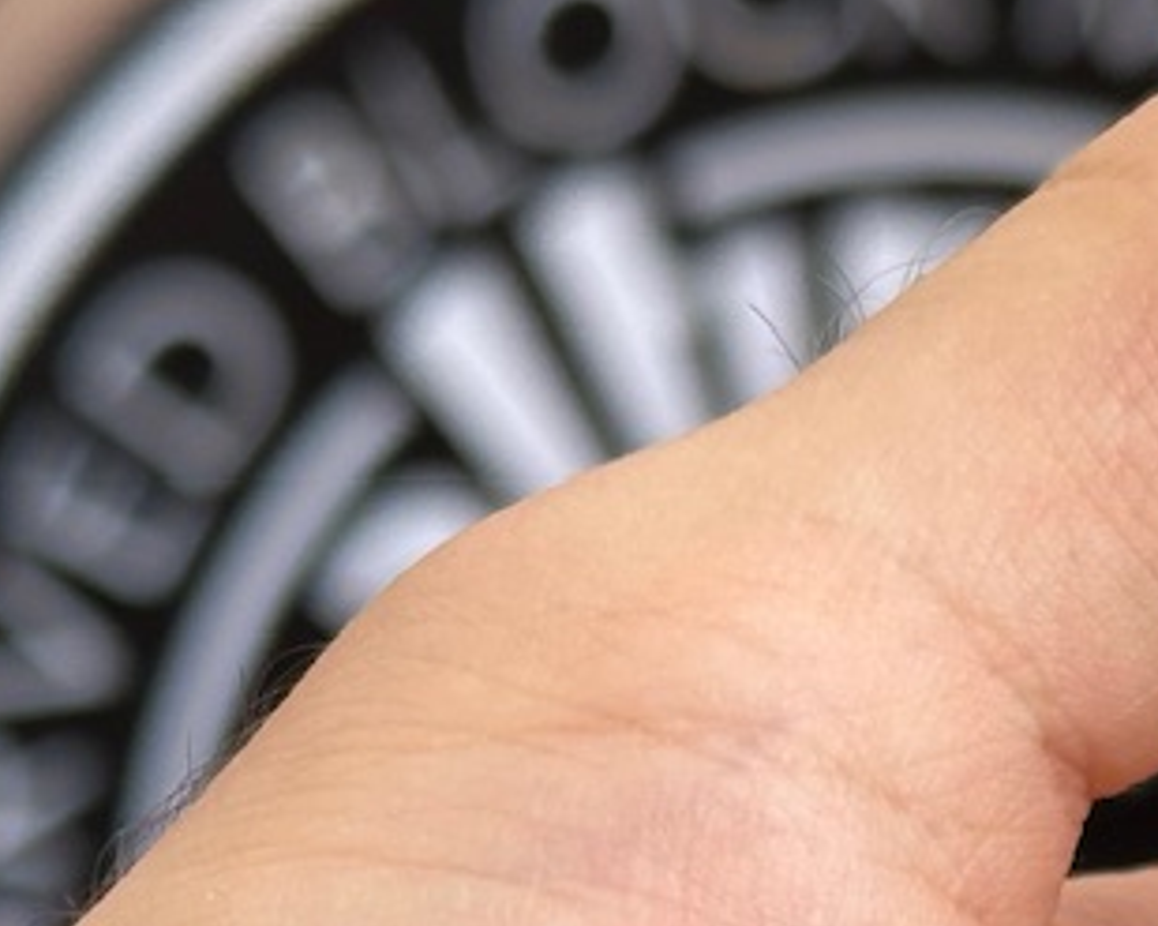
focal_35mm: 194
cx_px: 1327
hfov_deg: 9.8
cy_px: 1230
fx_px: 6647
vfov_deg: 7.9
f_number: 1.78
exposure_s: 1/773
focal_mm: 6.86
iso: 64
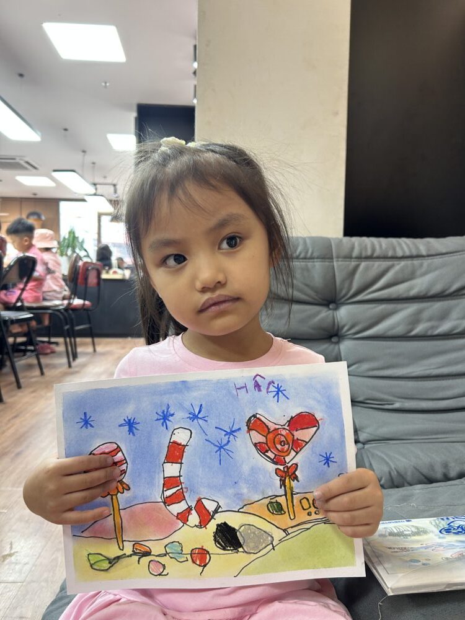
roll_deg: -1.2
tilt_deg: -2.8
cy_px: 310
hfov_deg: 53.1
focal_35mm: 26
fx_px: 466
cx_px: 232
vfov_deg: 67.3
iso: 125
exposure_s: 1/60
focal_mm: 5.7
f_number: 1.5
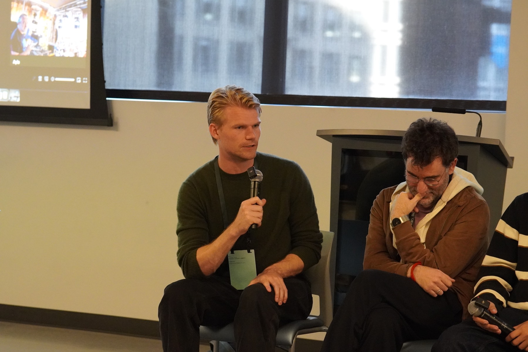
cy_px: 176
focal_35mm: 112
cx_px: 264
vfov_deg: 12.2
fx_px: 1650
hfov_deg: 18.2
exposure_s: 1/160
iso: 6400
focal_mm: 75
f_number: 4
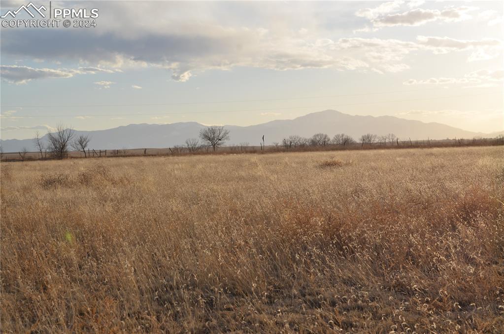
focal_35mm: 82
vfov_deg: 16.5
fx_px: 1152
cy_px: 167
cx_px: 252
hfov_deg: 24.7
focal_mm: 55
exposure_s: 1/250
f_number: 10
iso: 100
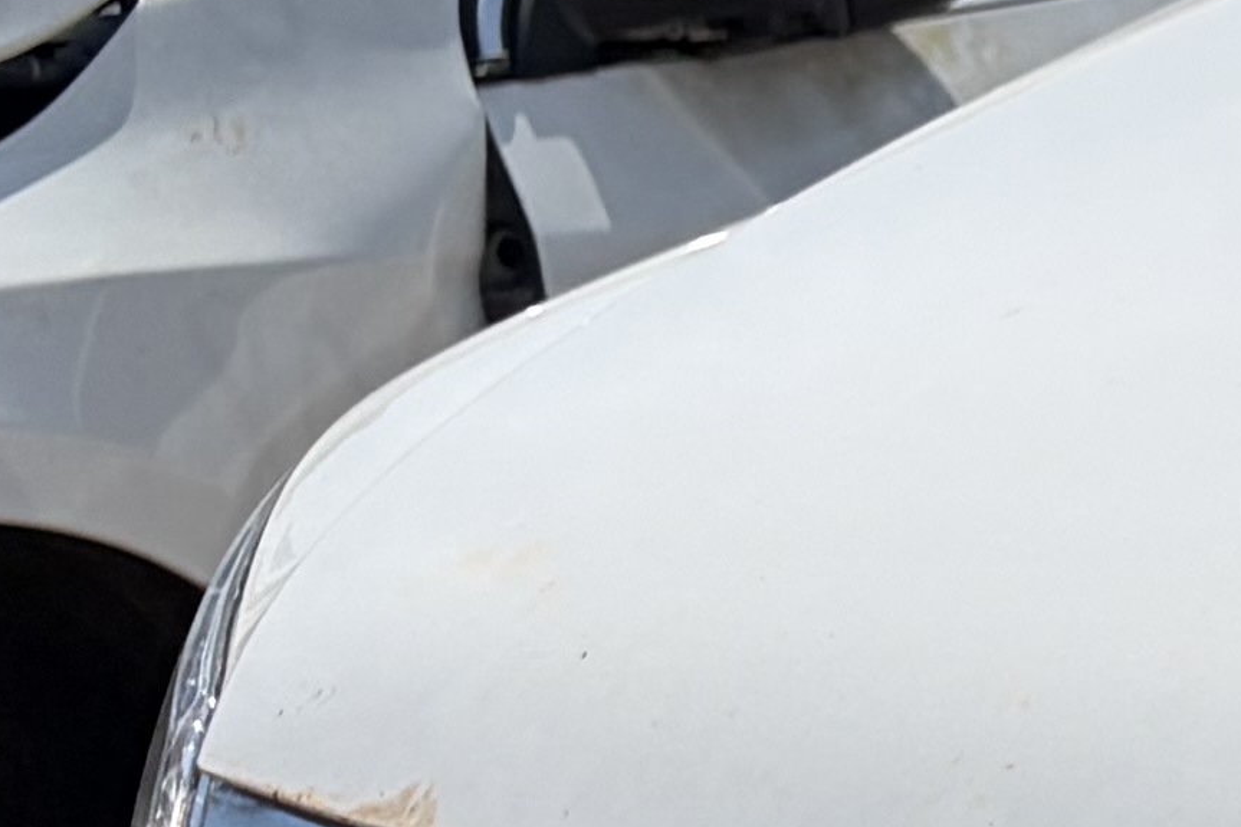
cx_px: 3010
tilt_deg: -10.4
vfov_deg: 7.6
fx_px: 6169
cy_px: 1034
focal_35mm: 179
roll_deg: +2.0
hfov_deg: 10.0
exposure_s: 1/6329
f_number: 1.6
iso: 50
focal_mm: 5.96
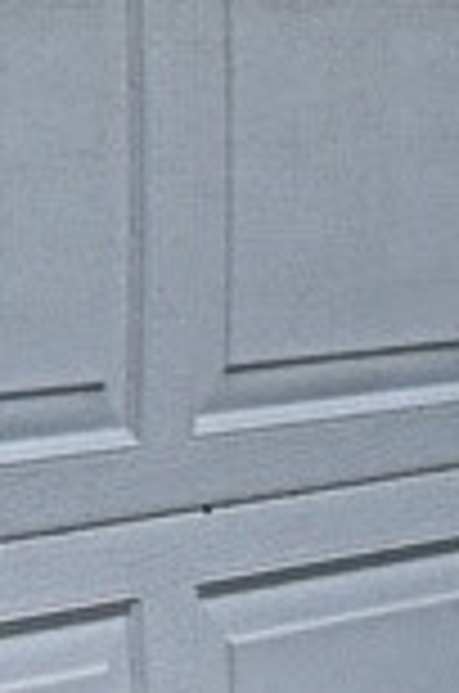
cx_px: -1480
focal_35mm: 180
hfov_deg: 6.1
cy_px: -11
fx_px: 3458
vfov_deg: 11.3
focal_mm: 18
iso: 400
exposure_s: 1/250
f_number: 5
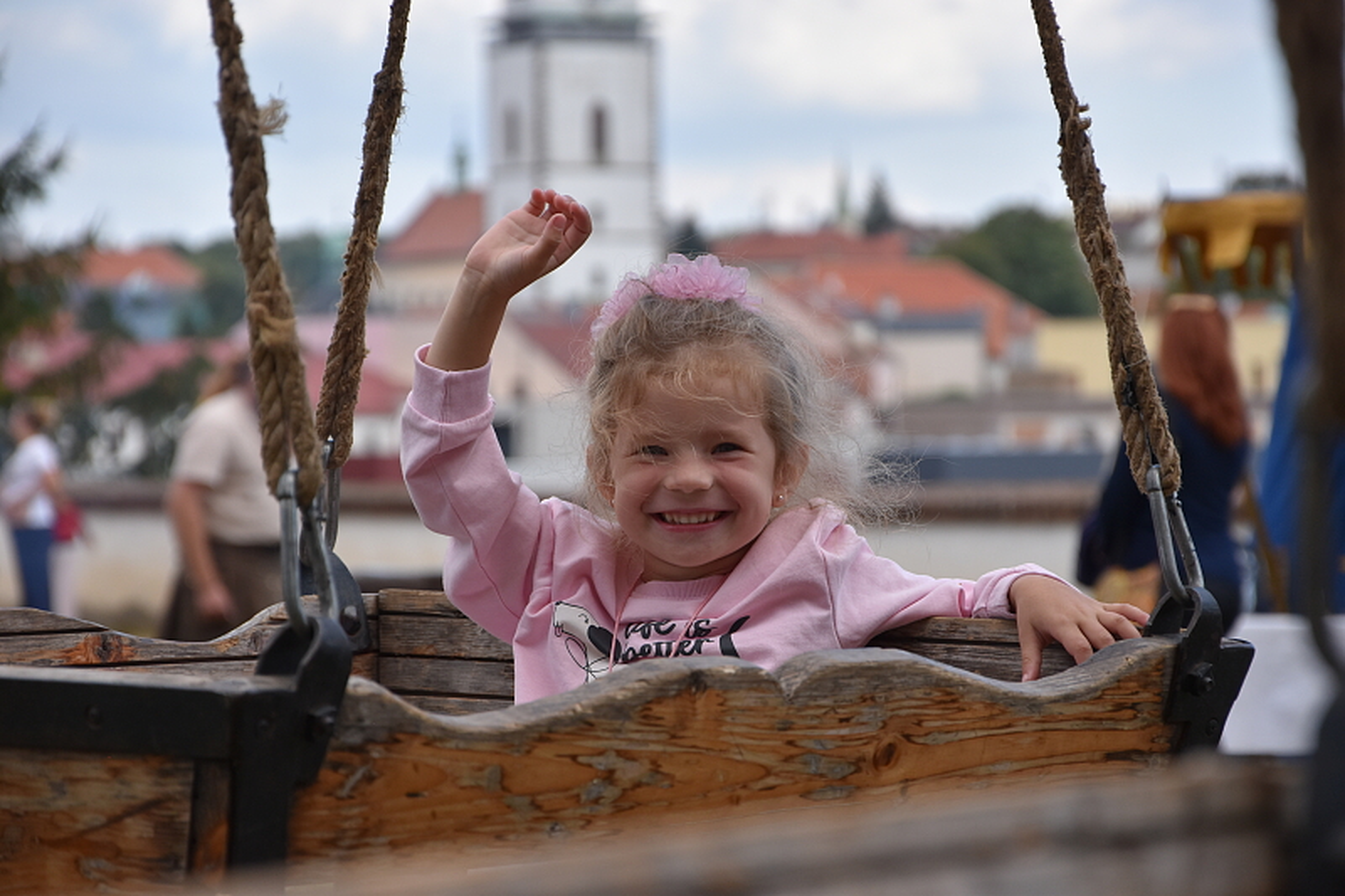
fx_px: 5883
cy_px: 448
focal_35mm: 158
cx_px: 672
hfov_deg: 13.0
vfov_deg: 8.7
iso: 400
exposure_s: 1/1250
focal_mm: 105
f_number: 5.6
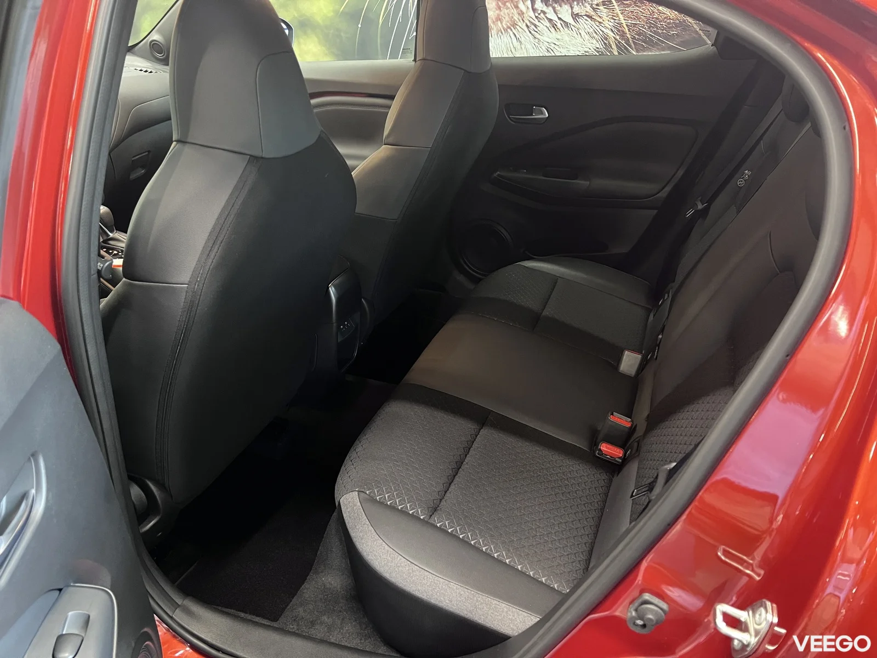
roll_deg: +0.9
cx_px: 438
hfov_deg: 67.3
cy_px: 329
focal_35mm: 26
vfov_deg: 53.1
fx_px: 659
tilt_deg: -27.6
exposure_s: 1/32
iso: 640
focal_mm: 5.7
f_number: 1.5
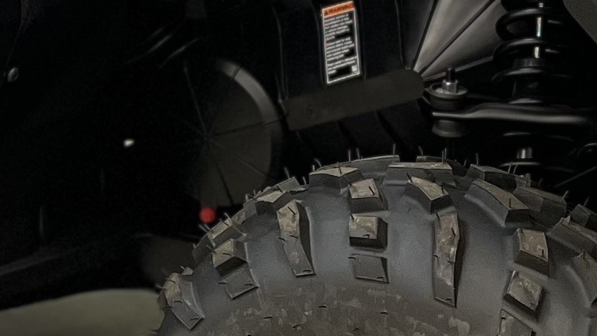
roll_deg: +1.1
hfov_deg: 15.8
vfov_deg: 8.7
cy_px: -192
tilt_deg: -11.2
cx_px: 192
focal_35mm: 136
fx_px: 2152
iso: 125
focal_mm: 5.7
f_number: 1.5
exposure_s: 1/120
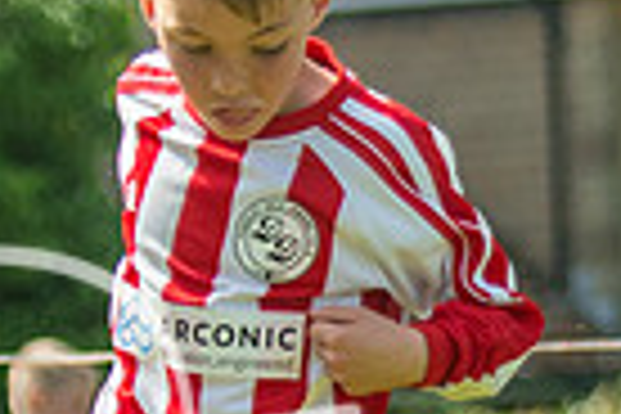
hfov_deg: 2.9
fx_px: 12212
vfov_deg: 1.9
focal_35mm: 708
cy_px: 339
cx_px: 404
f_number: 3.2
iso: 250
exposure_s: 1/2000
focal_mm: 86
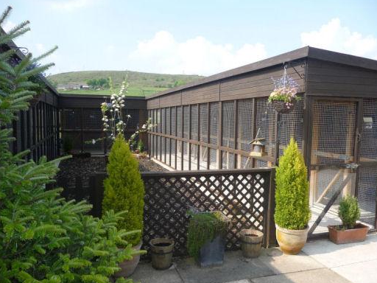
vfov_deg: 48.2
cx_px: 193
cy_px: 143
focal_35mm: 29
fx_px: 316
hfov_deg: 61.7
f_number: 3.3
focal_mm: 4.7
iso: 100
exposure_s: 1/400
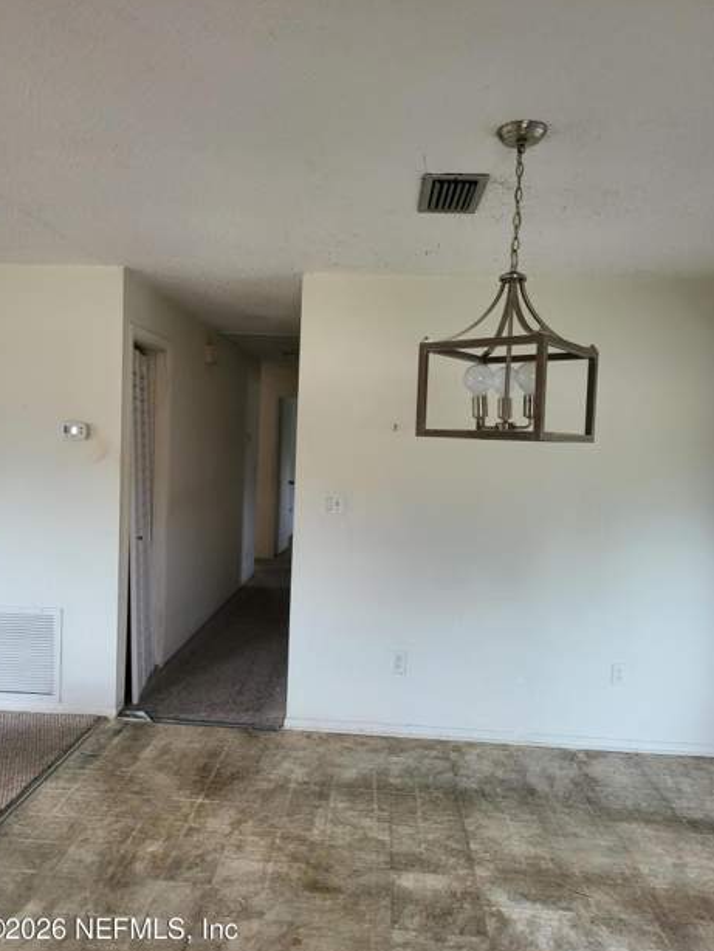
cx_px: 353
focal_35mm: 25
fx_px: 687
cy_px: 479
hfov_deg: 54.9
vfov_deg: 69.4
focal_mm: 5
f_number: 1.8
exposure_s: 1/60
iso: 250
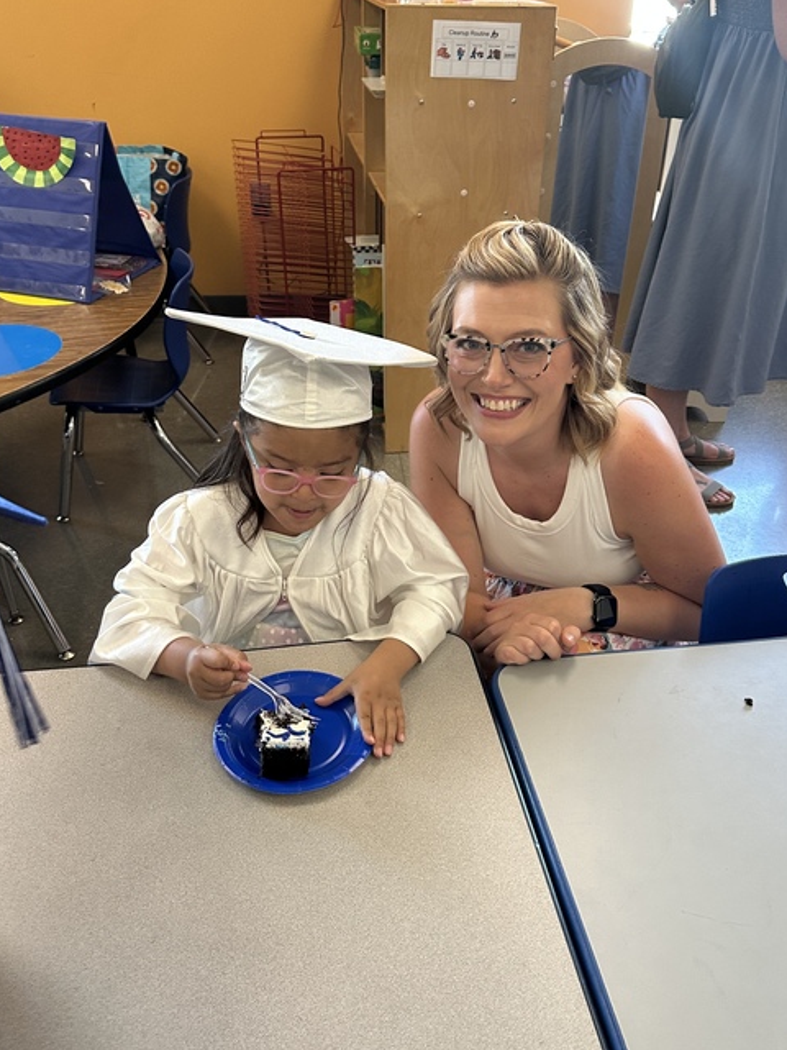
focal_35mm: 30
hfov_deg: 46.8
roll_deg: -3.0
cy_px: 486
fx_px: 909
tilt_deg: -31.0
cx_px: 420
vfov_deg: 59.9
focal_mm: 6.86
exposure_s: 1/60
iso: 250
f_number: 1.78
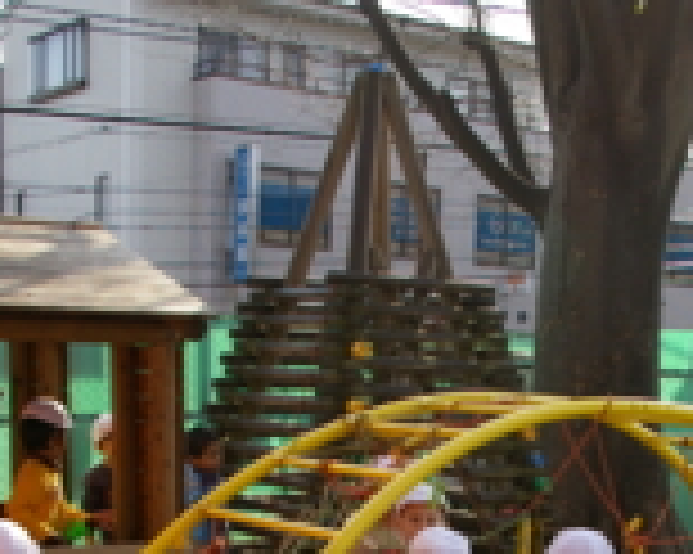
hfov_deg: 28.7
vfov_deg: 22.0
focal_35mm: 66
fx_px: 1353
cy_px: 588
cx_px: 410
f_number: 6.7
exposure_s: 1/250
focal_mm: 18
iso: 200
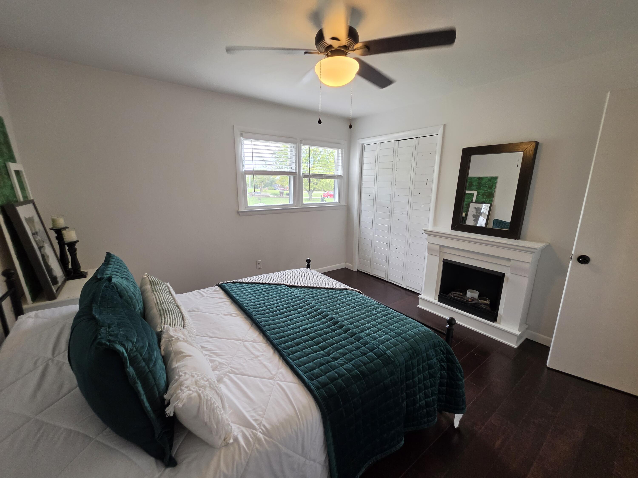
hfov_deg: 106.2
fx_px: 240
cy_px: 239
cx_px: 319
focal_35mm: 13
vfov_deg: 89.9
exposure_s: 1/120
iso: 125
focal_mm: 2.2
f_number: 1.9
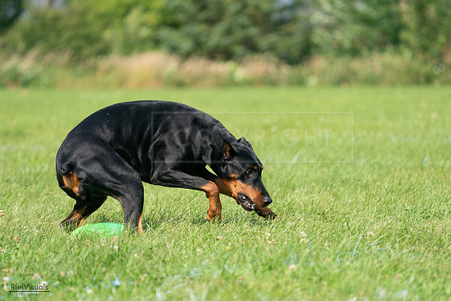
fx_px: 3107
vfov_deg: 5.5
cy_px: 150
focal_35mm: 248
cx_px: 226
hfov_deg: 8.3
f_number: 5.6
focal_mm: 248
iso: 1250
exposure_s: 1/4000
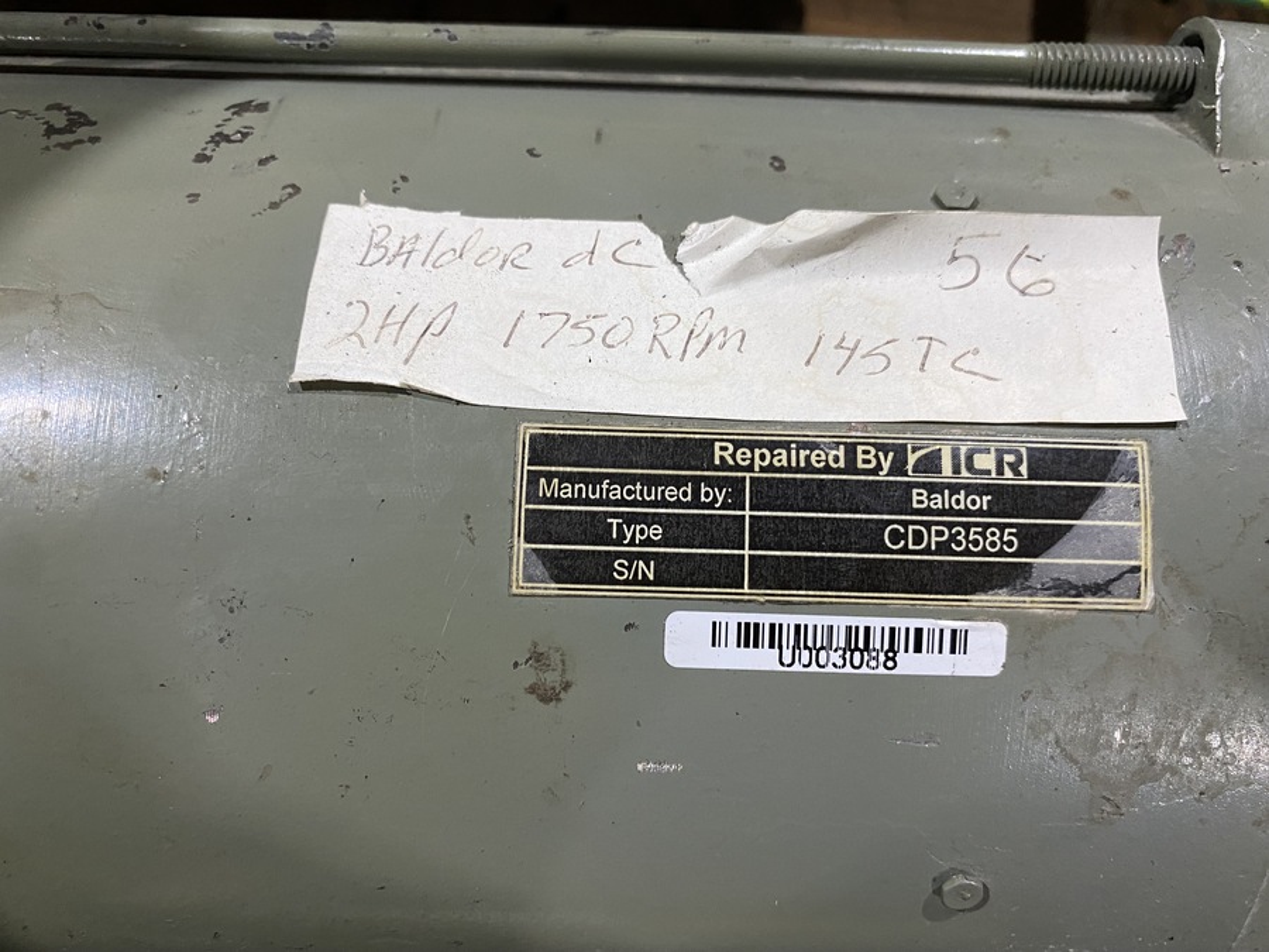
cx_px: 634
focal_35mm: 26
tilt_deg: -86.3
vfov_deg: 53.1
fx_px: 953
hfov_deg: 67.3
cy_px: 476
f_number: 1.8
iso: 160
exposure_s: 1/60
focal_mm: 4.25
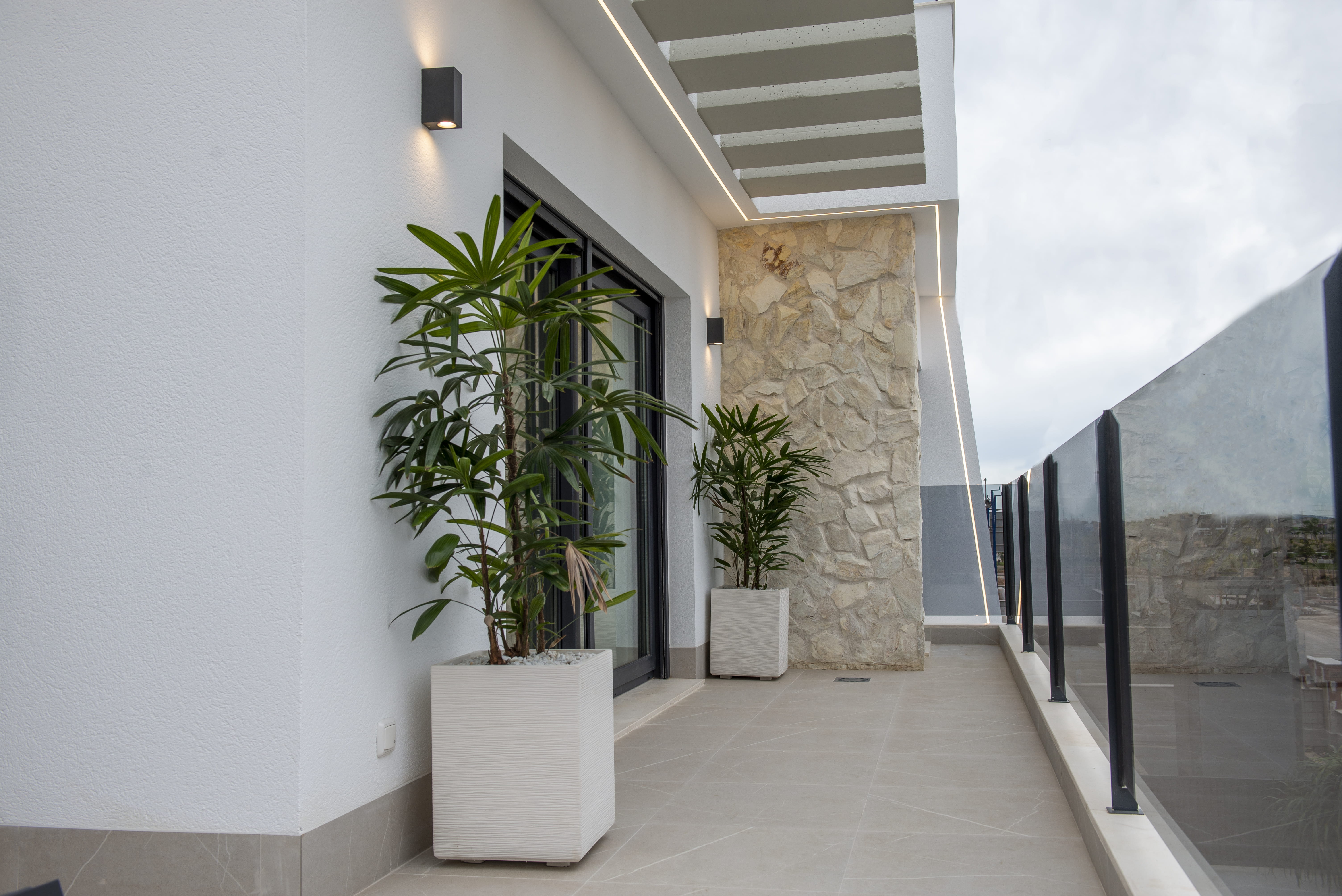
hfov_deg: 55.8
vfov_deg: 38.9
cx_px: 671
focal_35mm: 34
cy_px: 448
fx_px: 1268
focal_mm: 34
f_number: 7.1
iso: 160
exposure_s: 1/160
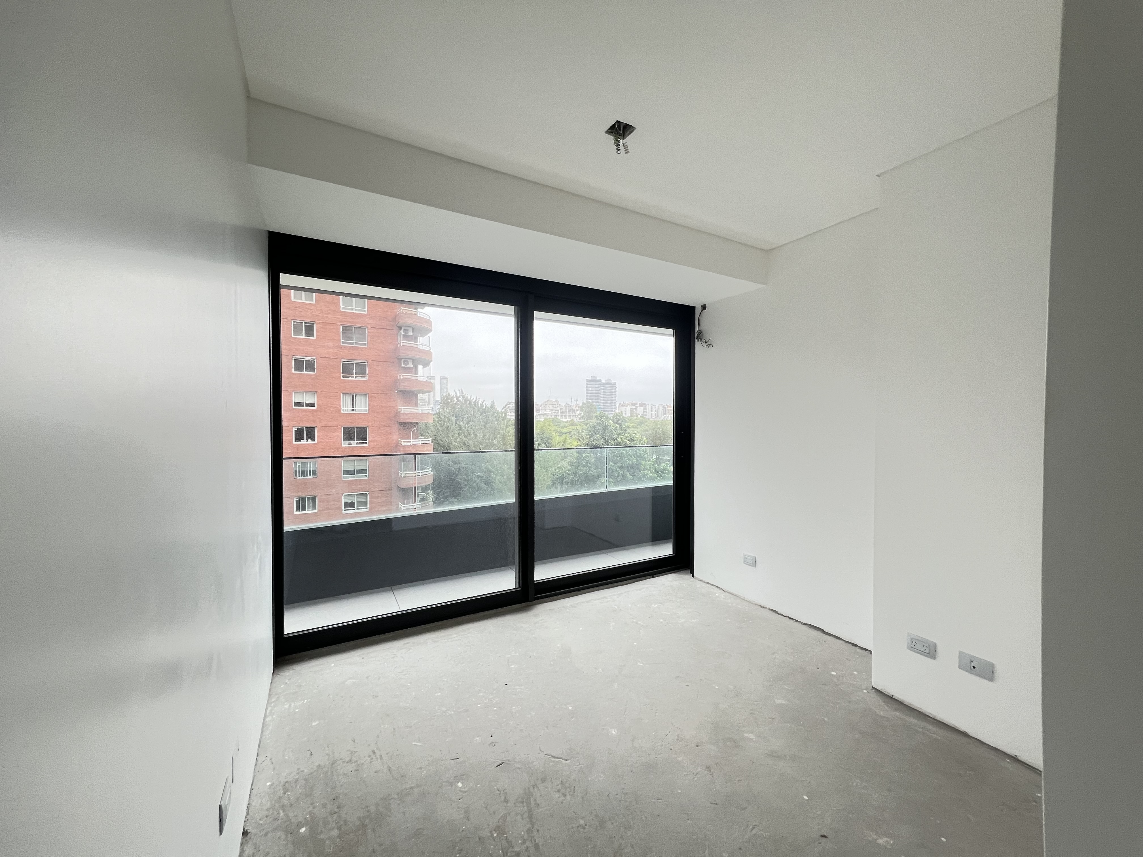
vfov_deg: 89.9
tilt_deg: -4.2
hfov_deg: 106.2
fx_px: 429
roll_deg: -0.9
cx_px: 572
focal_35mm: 13
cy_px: 428
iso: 100
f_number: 1.8
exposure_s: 1/100
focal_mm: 1.57
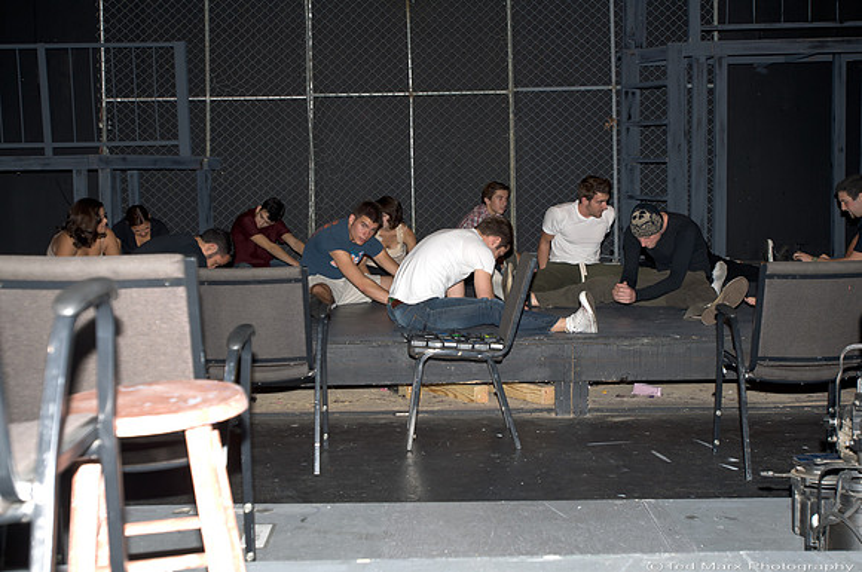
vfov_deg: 25.7
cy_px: 286
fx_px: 1255
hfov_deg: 37.9
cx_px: 431
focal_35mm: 52
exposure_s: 1/60
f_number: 4
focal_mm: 35
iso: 200
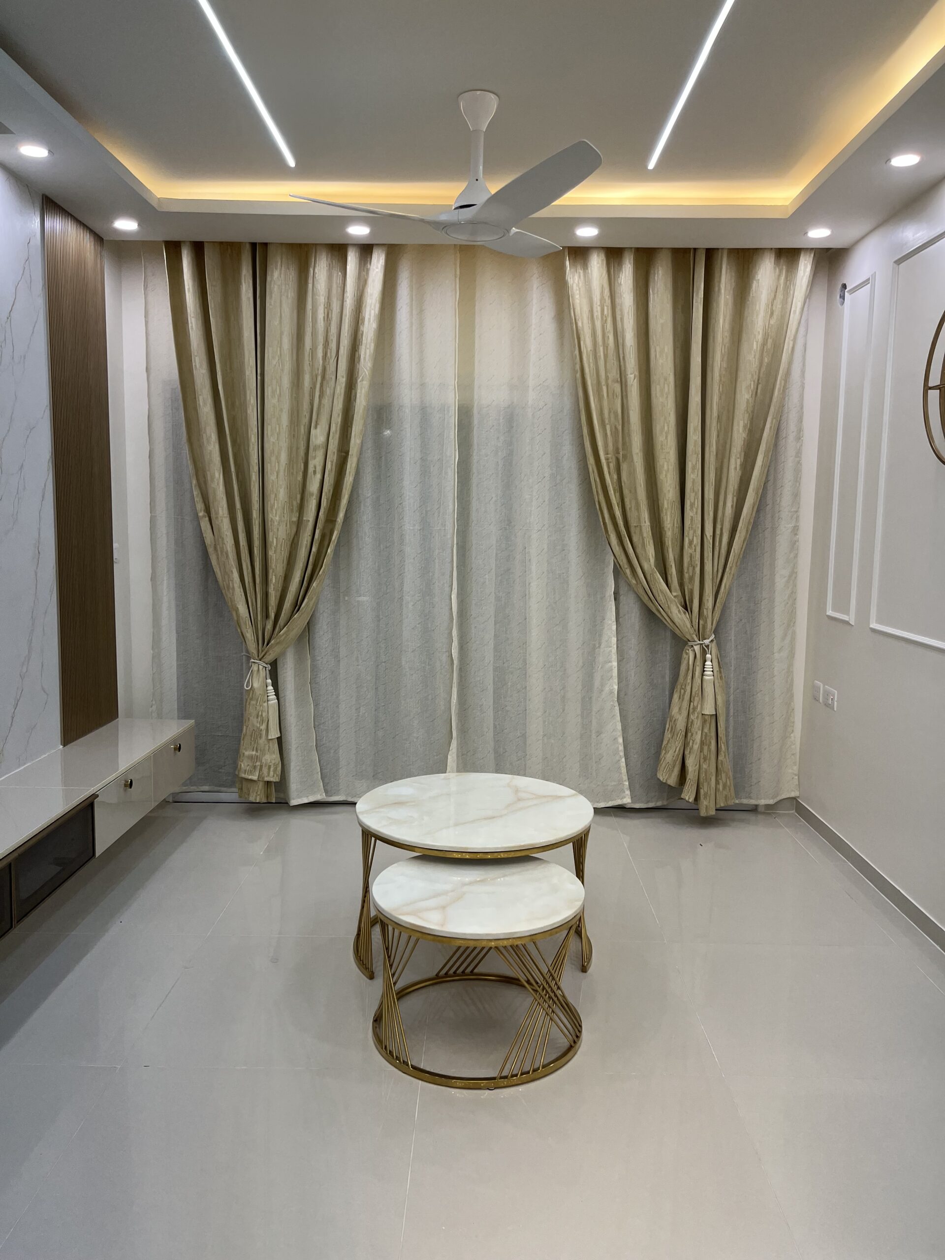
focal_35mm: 26
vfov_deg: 67.3
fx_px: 946
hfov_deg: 53.1
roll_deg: +0.3
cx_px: 472
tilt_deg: -6.4
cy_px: 630
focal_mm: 5.1
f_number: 1.6
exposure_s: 1/100
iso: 40
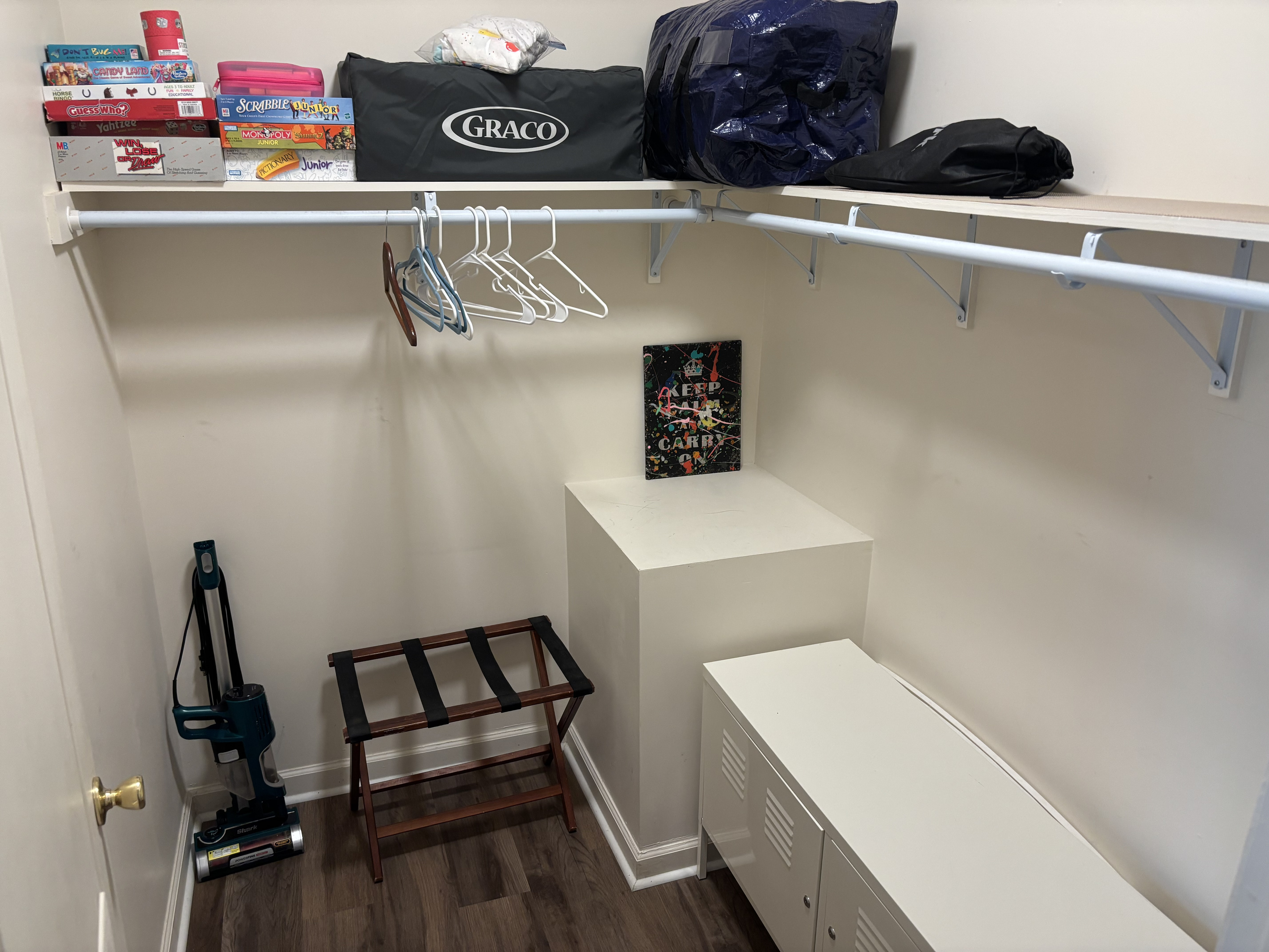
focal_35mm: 26
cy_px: 476
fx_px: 953
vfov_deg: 53.1
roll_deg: -0.4
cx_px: 634
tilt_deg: -18.5
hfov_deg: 67.3
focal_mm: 5.96
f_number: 1.6
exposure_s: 1/60
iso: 160
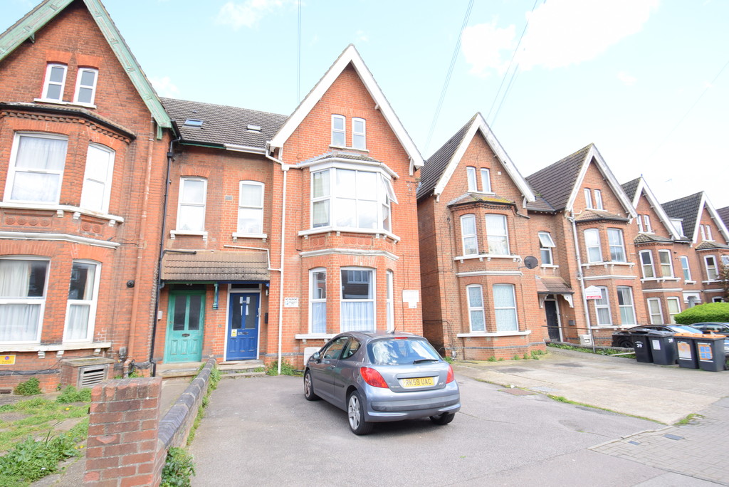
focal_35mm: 18
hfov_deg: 90.0
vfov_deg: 67.5
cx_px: 364
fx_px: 365
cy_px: 244
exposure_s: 1/200
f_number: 7.1
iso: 400
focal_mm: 12
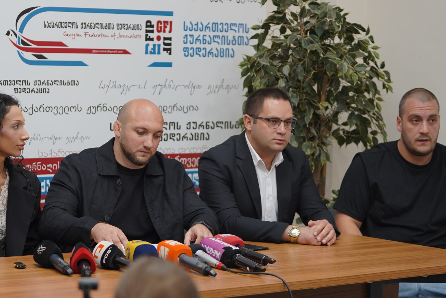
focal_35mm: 107
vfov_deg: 12.8
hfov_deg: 19.1
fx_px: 1326
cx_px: 157
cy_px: 154
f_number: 2.8
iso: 320
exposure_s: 1/100
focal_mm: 70
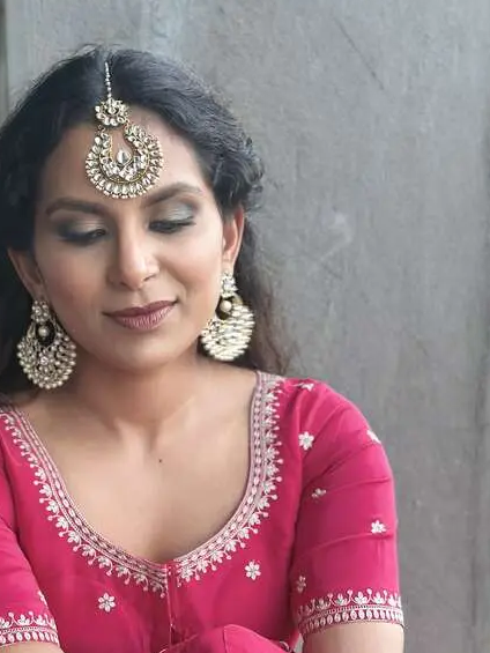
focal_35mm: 68
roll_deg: +0.2
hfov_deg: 21.5
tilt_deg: -9.1
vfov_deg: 28.3
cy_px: 448
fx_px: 1283
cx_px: 146
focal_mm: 6.86
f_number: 1.78
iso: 640
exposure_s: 1/25
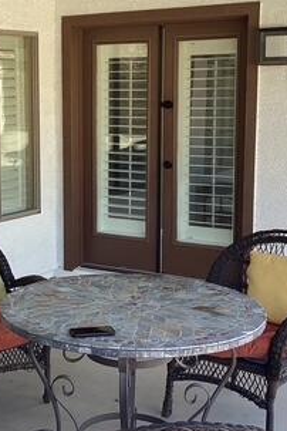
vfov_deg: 29.6
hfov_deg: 19.8
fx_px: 813
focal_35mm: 68
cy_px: 193
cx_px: 47
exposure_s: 1/120
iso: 25
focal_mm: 3.3
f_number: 2.4
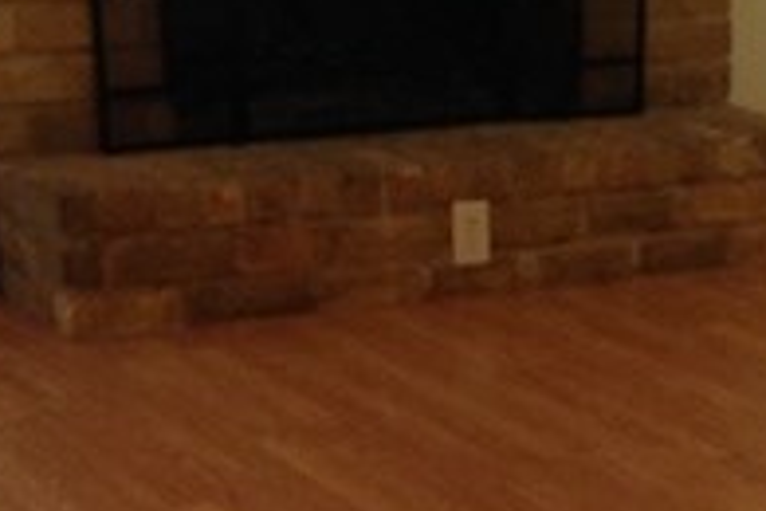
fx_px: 3000
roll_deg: -1.8
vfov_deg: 9.4
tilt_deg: -24.9
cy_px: 841
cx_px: 884
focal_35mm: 141
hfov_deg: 14.2
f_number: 2.4
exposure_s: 1/20
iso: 160
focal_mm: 4.12
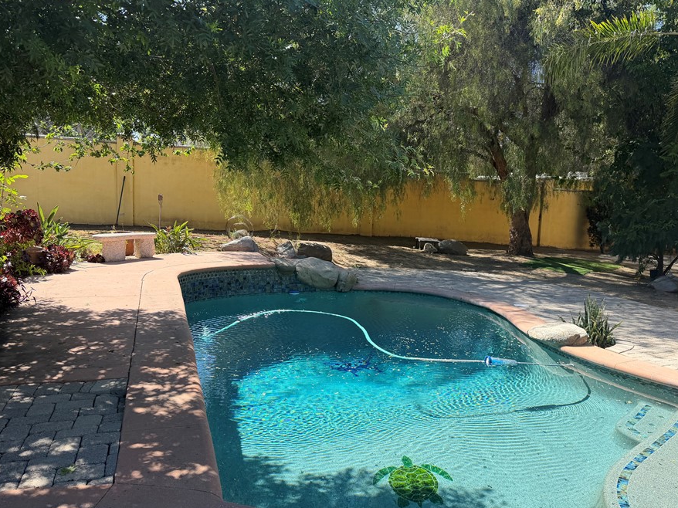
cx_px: 379
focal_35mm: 28
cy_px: 268
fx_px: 548
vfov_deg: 49.7
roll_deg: -2.1
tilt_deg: -7.1
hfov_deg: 63.3
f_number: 1.78
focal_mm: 6.76
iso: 80
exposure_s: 1/1689
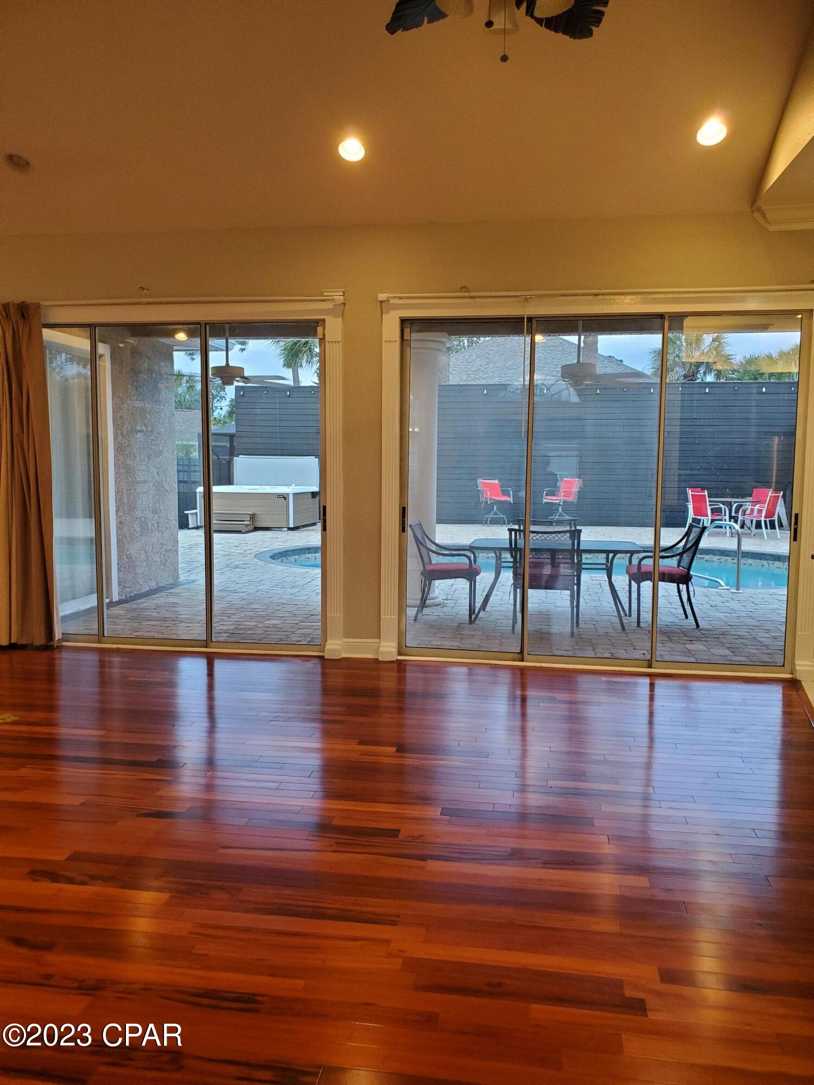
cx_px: 407
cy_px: 542
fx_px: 815
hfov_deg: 53.1
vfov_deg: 67.3
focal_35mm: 26
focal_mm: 4.3
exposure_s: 1/60
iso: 250
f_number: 2.4
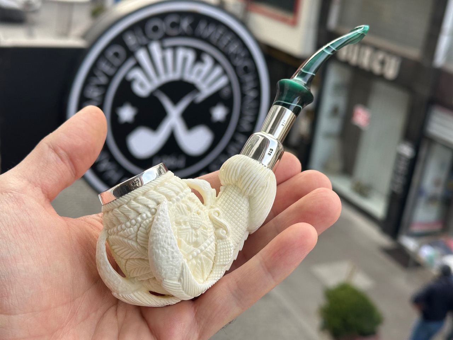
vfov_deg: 30.3
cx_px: 226
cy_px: 170
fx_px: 628
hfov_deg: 39.7
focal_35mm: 48
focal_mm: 6.86
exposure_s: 1/292
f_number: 1.78
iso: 64
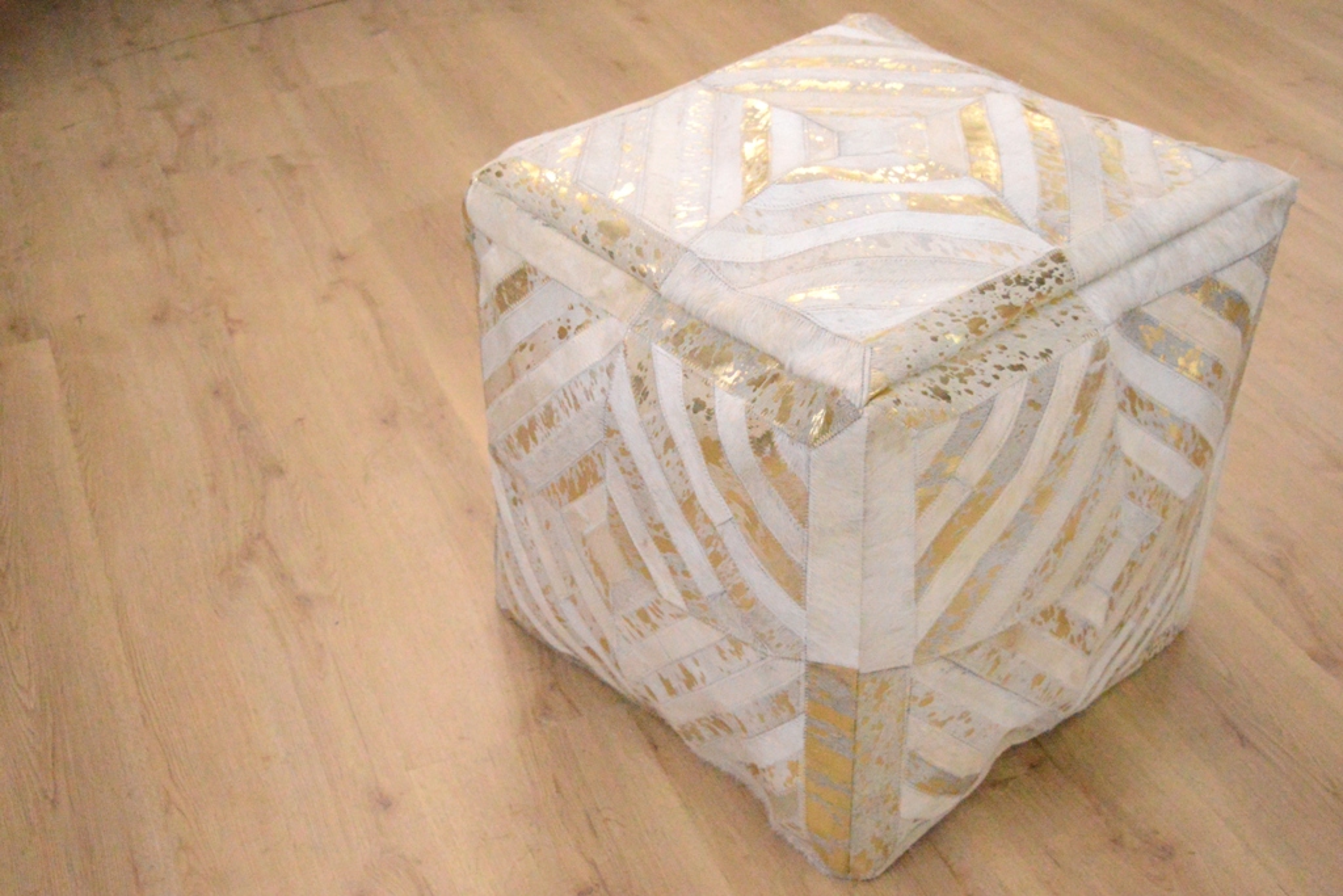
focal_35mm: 42
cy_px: 448
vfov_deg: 31.9
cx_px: 672
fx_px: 1567
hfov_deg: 46.4
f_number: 4.5
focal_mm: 28
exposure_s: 1/400
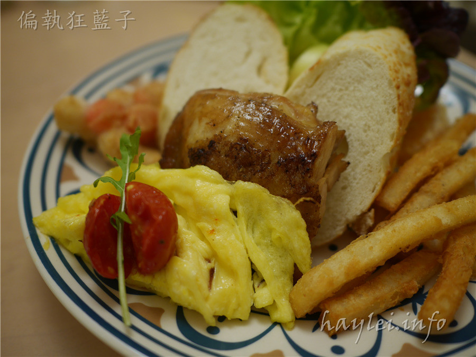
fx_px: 413
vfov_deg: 46.8
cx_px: 238
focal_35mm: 30
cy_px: 178
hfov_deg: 60.0
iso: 250
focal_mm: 15
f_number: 1.7
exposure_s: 1/60
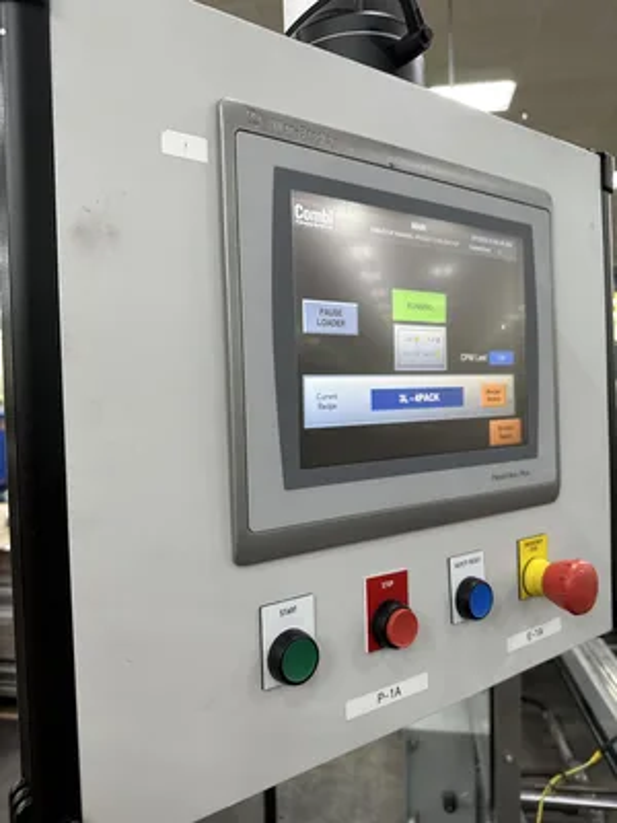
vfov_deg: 71.6
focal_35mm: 24
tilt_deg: -0.4
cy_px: 412
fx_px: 570
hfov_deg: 56.8
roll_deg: +1.5
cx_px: 308
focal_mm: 6.86
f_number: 1.78
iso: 125
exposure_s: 1/60
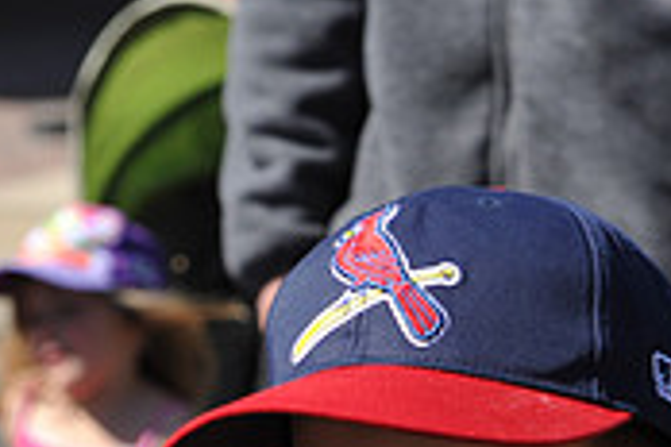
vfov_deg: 5.8
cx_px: 451
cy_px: 663
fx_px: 4343
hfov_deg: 8.8
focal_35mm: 233
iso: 200
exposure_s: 1/800
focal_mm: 70
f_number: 5
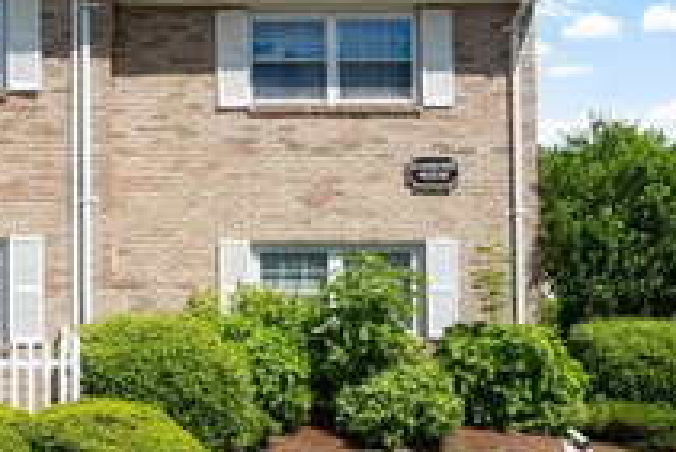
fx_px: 1278
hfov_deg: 28.1
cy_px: 196
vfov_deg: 20.0
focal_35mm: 68
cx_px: 27
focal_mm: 20
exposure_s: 1/400
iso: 100
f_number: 8
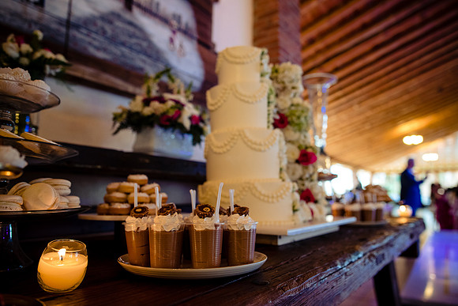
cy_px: 153
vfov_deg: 51.3
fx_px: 318
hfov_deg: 71.5
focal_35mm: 25
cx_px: 229
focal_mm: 25
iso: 1600
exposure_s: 1/100
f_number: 2.8
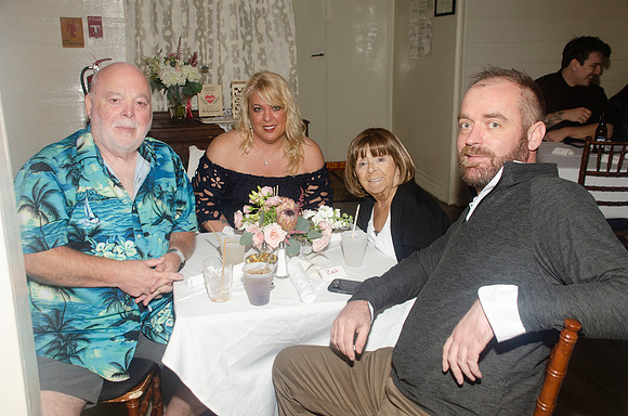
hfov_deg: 57.3
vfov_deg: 39.8
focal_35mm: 33
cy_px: 208
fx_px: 574
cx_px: 314
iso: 400
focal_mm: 22
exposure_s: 1/60
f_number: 5.6
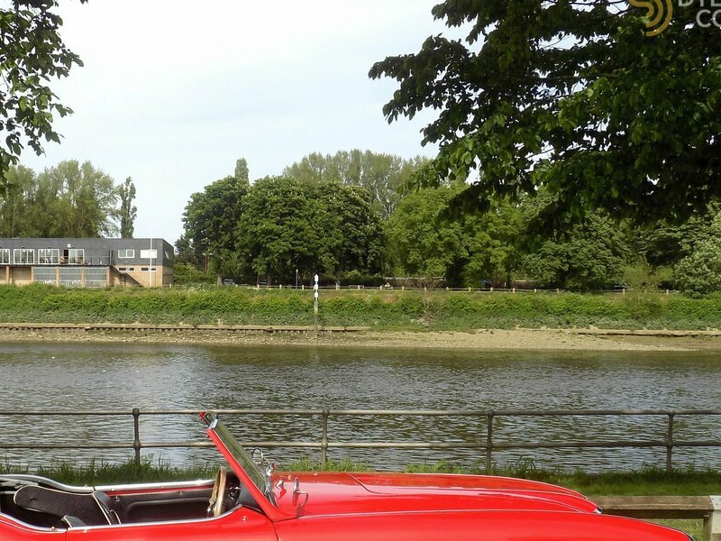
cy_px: 380
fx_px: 1062
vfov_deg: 28.3
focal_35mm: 51
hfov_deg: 36.9
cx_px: 219
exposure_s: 1/800
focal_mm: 6.1
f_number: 3.4
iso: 80
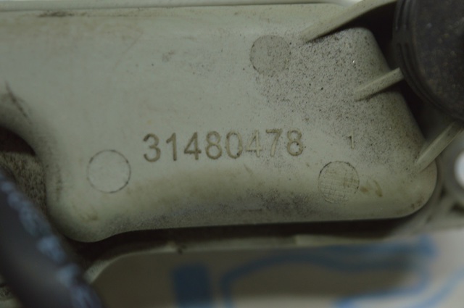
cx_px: 232
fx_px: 1062
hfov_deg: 24.6
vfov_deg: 16.5
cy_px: 154
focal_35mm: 82
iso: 400
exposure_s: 1/40
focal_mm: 55
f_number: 5.6
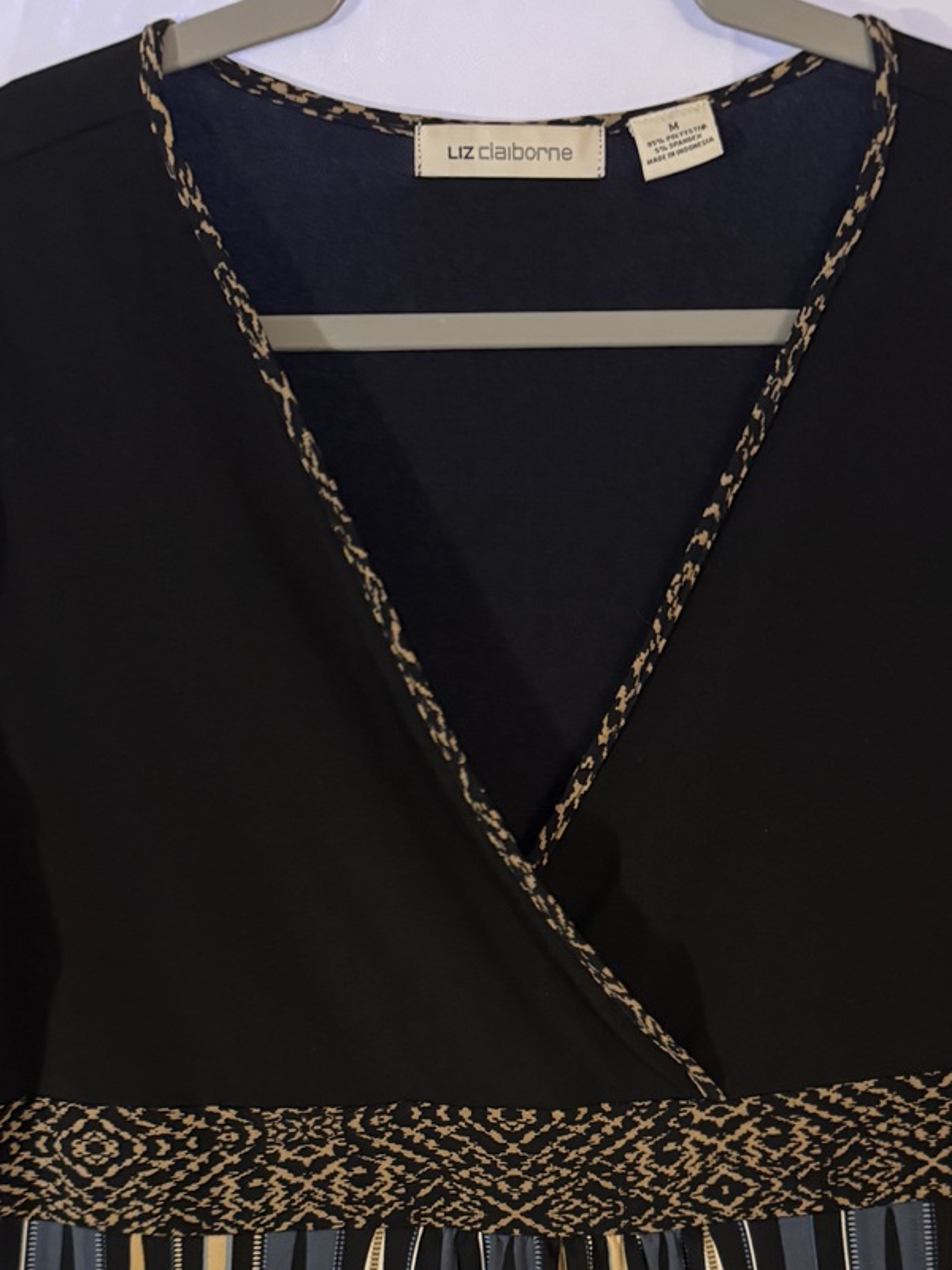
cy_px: 1044
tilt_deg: -16.4
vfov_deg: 44.2
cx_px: 538
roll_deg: +1.3
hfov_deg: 35.9
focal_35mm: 40
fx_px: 1467
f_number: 1.78
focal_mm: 6.76
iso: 1250
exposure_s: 1/30
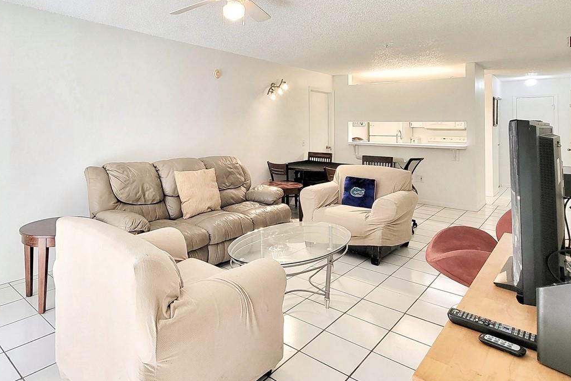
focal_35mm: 21
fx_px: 333
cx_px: 215
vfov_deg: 59.5
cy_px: 177
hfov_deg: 79.7
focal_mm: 2.2
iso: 125
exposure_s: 1/60.2
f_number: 2.2
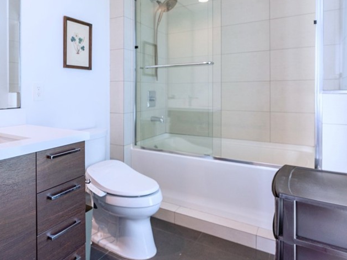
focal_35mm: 25
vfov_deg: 54.1
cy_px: 95
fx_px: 251
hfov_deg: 68.3
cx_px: 129
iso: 125
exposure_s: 1/50
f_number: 3.5
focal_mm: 16
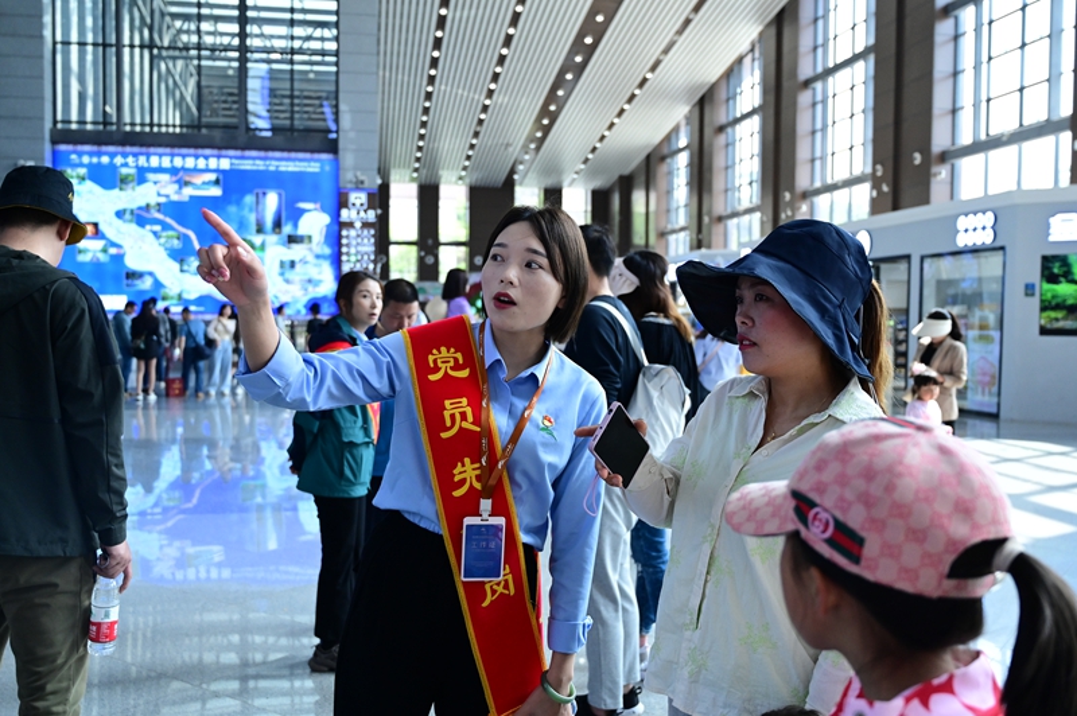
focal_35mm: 34
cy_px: 358
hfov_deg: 55.8
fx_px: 1016
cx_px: 538
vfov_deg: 38.8
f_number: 4
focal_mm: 34
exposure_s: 1/800
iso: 2500
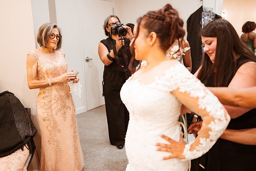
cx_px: 128
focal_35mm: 35
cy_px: 86
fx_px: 249
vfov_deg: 37.9
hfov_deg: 54.4
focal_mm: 35
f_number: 1.8
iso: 1250
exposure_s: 1/400
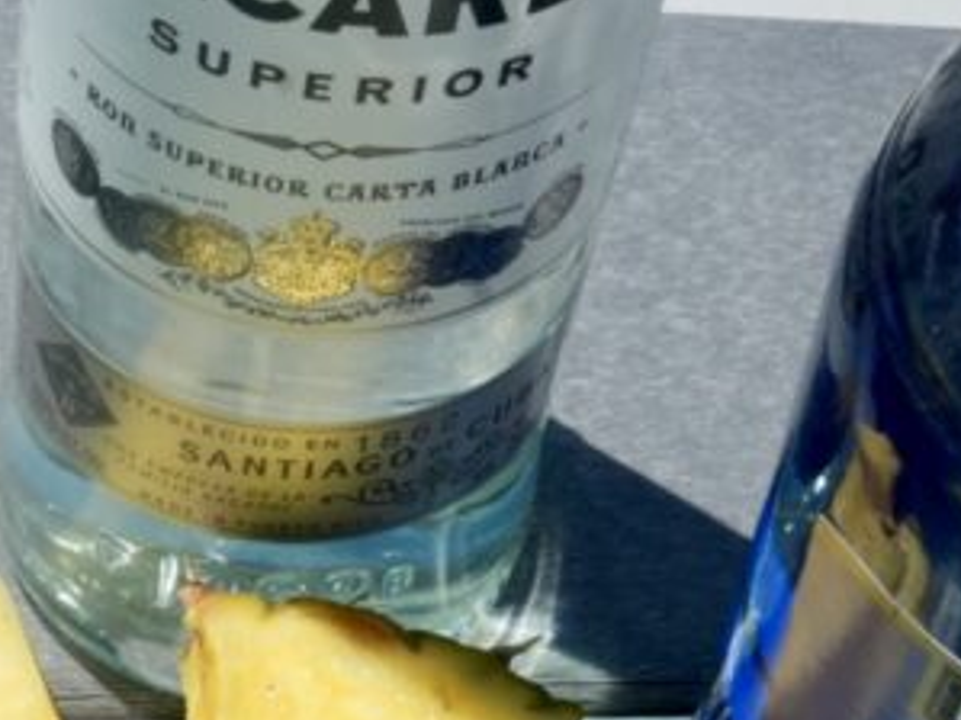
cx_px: -132
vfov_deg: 10.9
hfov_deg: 14.5
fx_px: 3681
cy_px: 932
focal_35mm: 133
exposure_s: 1/250
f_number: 22
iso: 400
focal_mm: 26.8
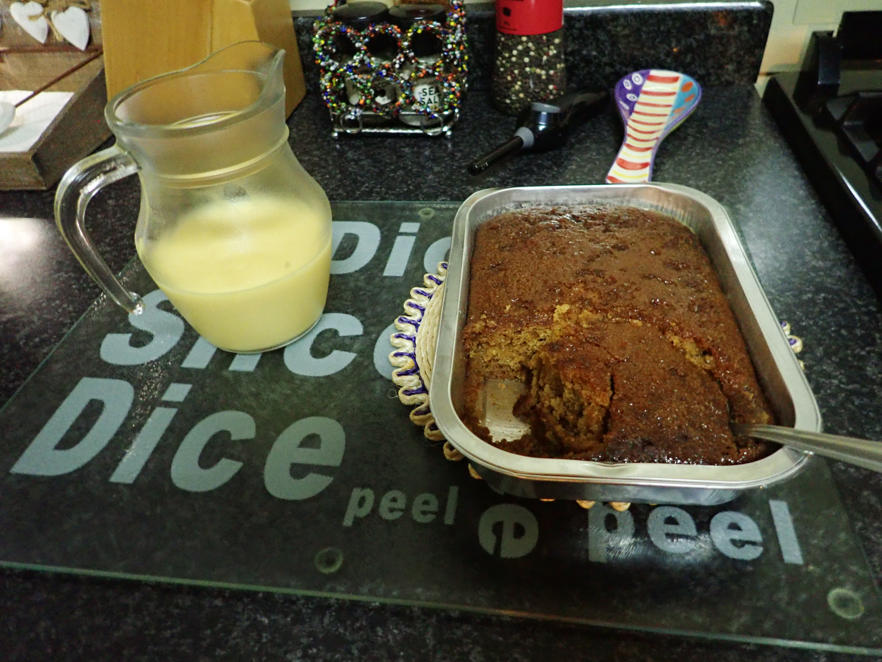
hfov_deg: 69.4
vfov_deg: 54.9
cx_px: 441
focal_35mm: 25
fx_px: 637
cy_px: 331
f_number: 2
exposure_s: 1/15
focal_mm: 4.5
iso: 800
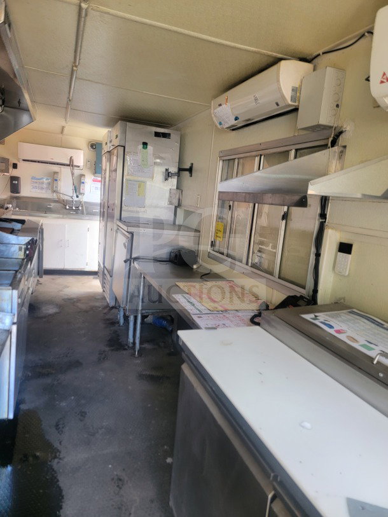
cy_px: 258
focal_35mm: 24
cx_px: 194
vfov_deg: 71.6
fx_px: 359
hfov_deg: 56.8
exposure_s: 1/31.1
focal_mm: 6.7
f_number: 1.8
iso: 80
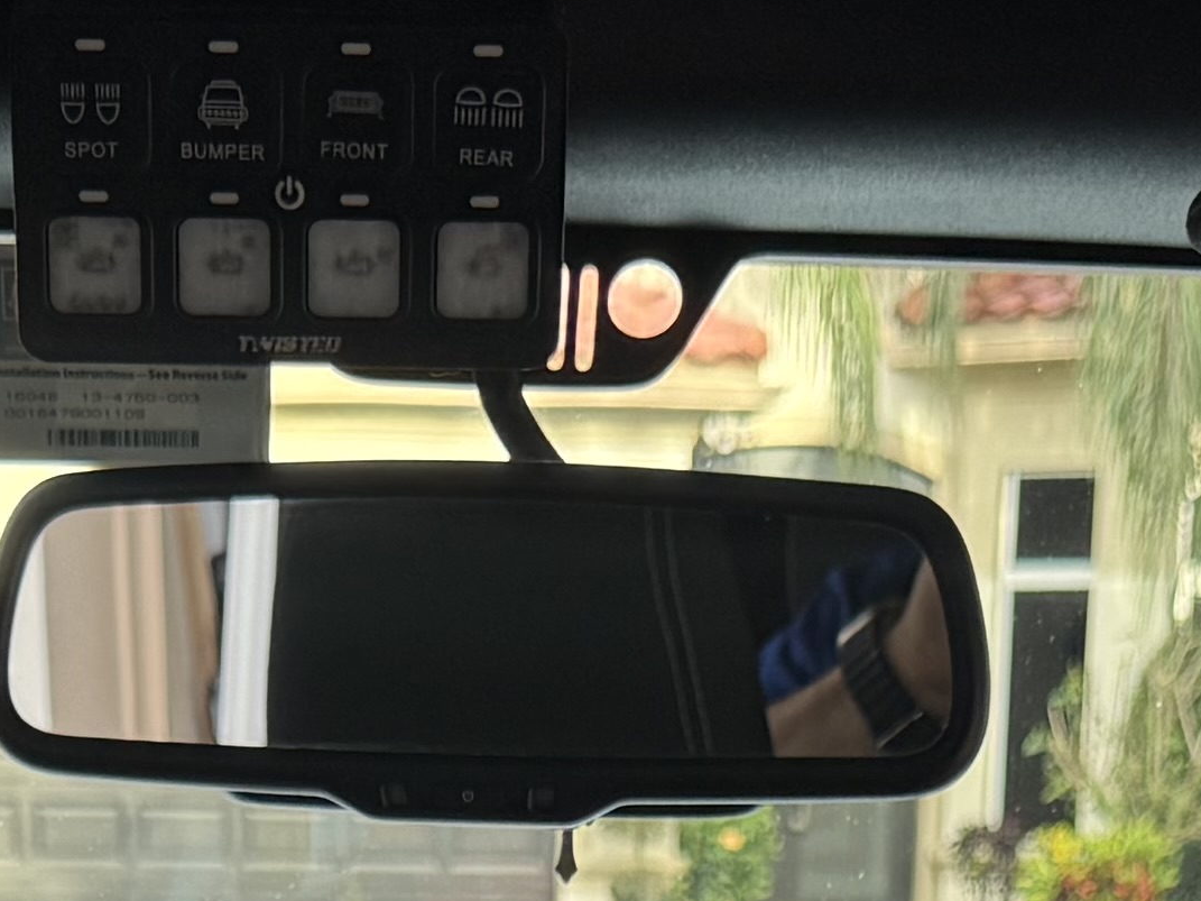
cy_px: 2189
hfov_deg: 15.4
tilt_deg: -17.8
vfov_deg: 10.1
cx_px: 455
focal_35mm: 128
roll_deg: -0.9
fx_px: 4440
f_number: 1.78
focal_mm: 6.76
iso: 125
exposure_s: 1/121
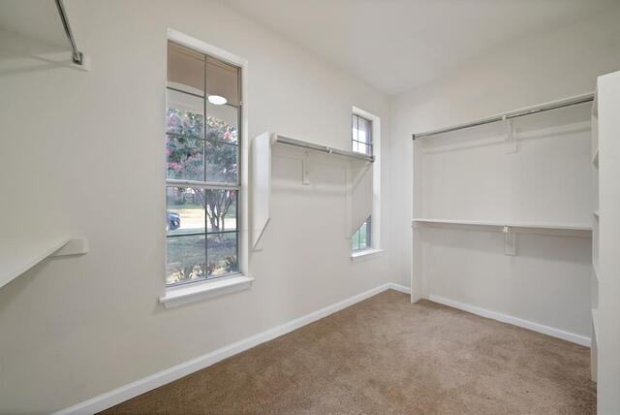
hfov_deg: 112.6
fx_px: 207
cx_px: 310
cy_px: 208
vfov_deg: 90.1
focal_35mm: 12
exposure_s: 1/10
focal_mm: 12
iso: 640
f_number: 9
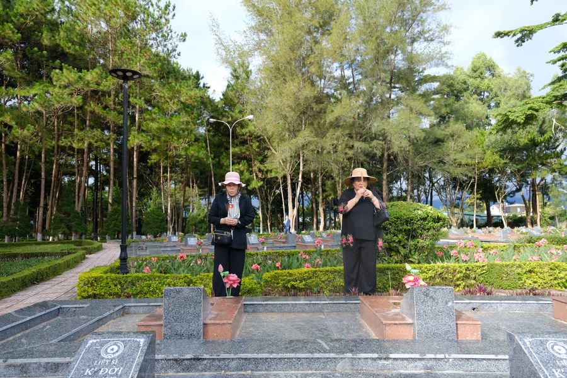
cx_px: 284
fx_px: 394
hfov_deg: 71.5
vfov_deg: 51.3
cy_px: 189
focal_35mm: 25
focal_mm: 16.5
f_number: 4.5
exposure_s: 1/320
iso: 400
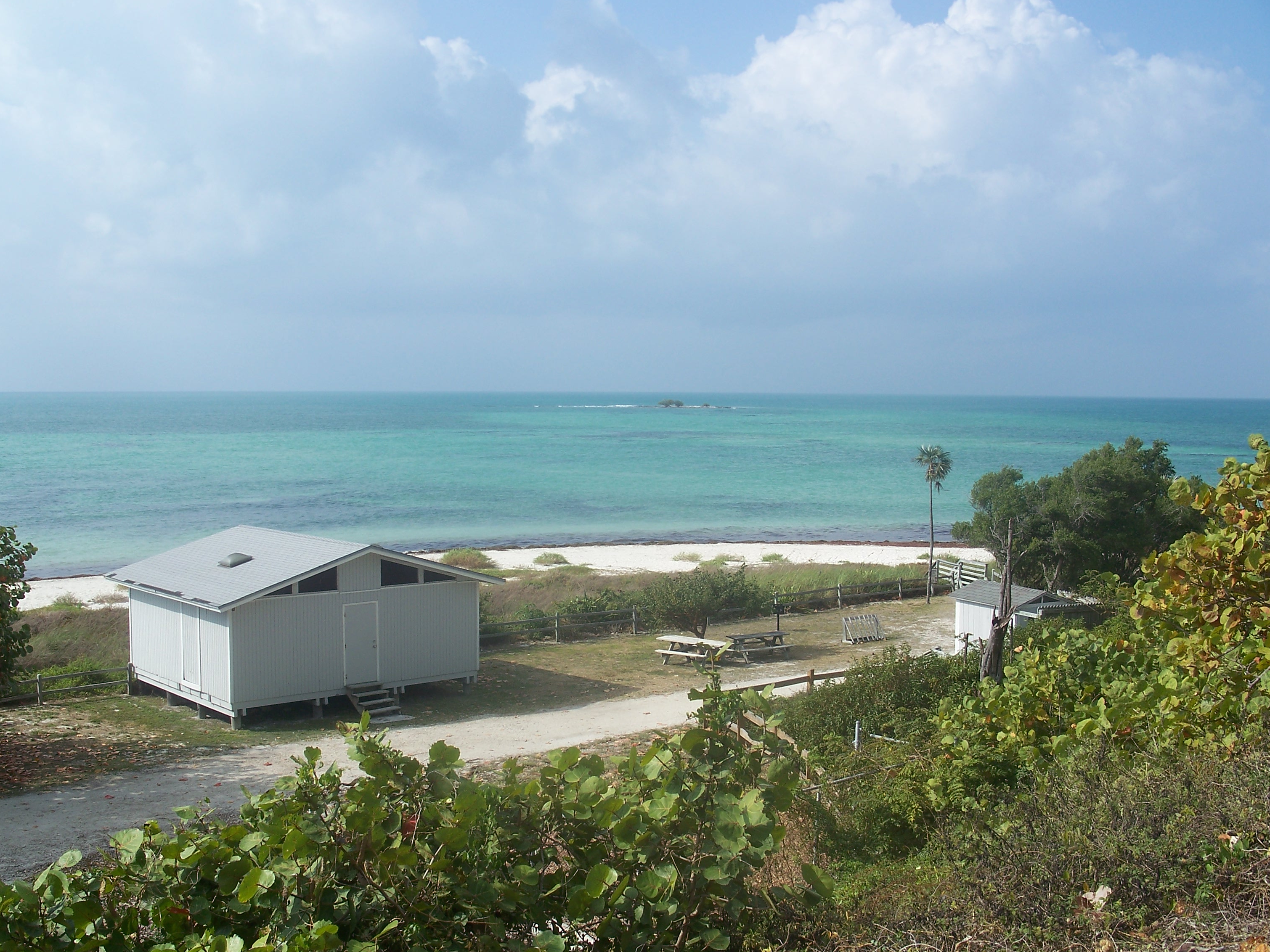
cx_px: 611
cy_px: 498
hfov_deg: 46.8
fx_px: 1467
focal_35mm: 40
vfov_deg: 35.9
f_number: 4
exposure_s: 1/640
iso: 64
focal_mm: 7.8
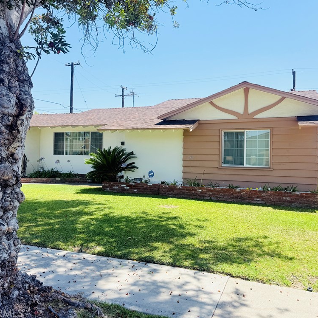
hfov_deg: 55.6
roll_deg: -1.4
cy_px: 156
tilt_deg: +3.5
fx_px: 301
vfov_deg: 55.6
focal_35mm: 29
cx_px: 159
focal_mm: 6.76
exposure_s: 1/3425
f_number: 1.78
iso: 80
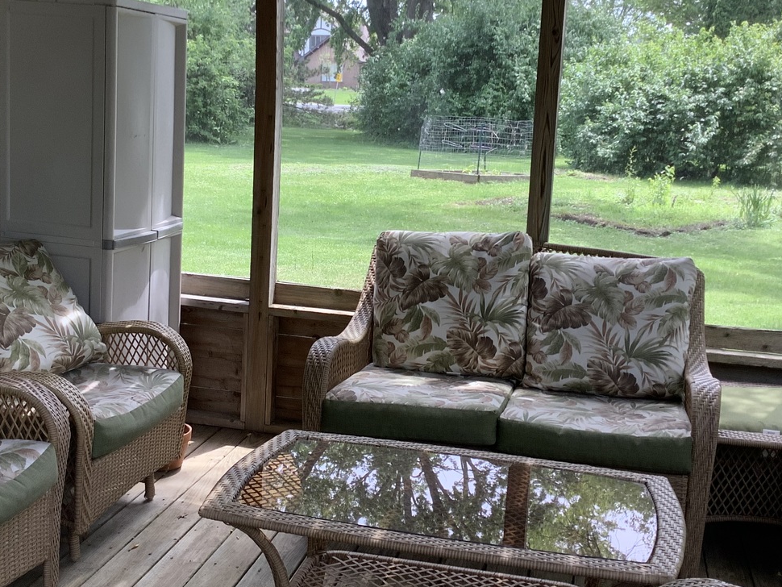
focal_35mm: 46
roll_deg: -1.3
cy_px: 279
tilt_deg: -16.8
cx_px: 408
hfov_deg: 41.2
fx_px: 1039
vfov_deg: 31.5
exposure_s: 1/120
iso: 40
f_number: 2.4
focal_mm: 3.3
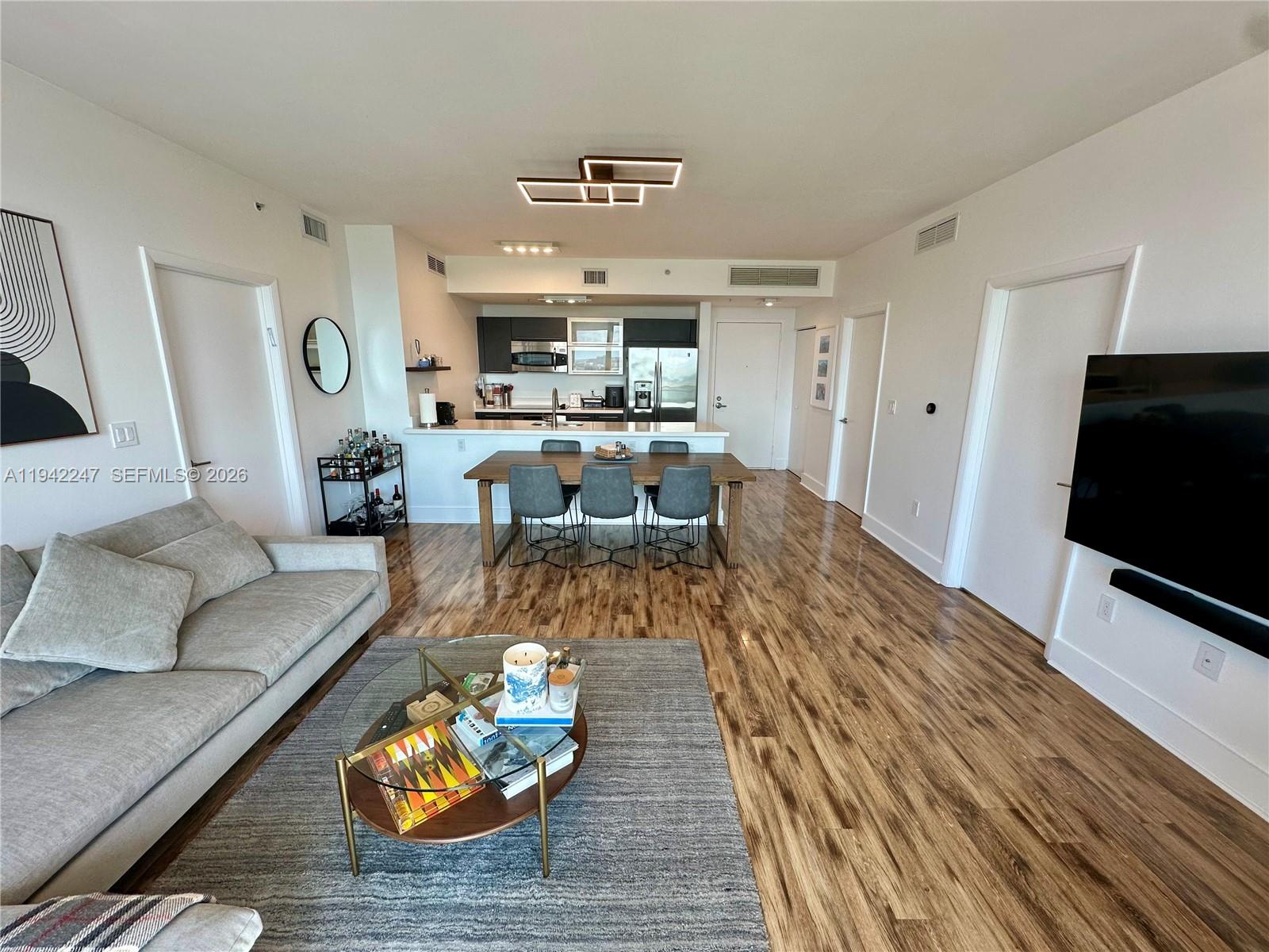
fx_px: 513
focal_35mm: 14
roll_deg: -0.5
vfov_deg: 85.7
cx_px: 634
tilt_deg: -12.6
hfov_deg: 102.1
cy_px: 476
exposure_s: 1/120
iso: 64
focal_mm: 2.22
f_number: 2.2
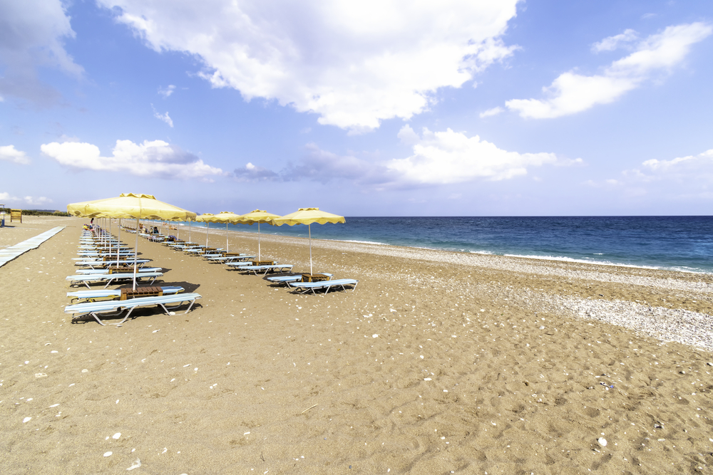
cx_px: 356
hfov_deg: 100.4
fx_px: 297
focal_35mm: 15
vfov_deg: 77.3
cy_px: 238
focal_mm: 10
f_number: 11
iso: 100
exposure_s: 1/400
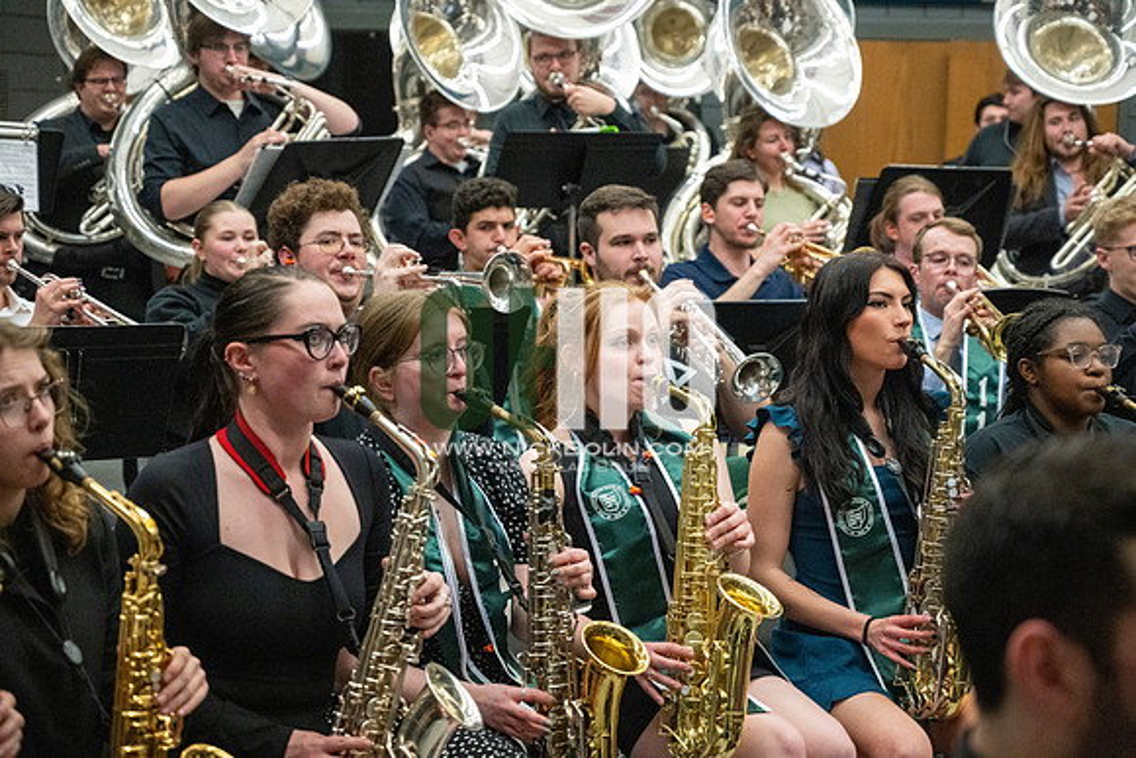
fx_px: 2209
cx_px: 568
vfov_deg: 19.5
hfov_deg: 28.8
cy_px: 379
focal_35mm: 70
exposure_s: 1/500
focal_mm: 70
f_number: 4
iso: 10000
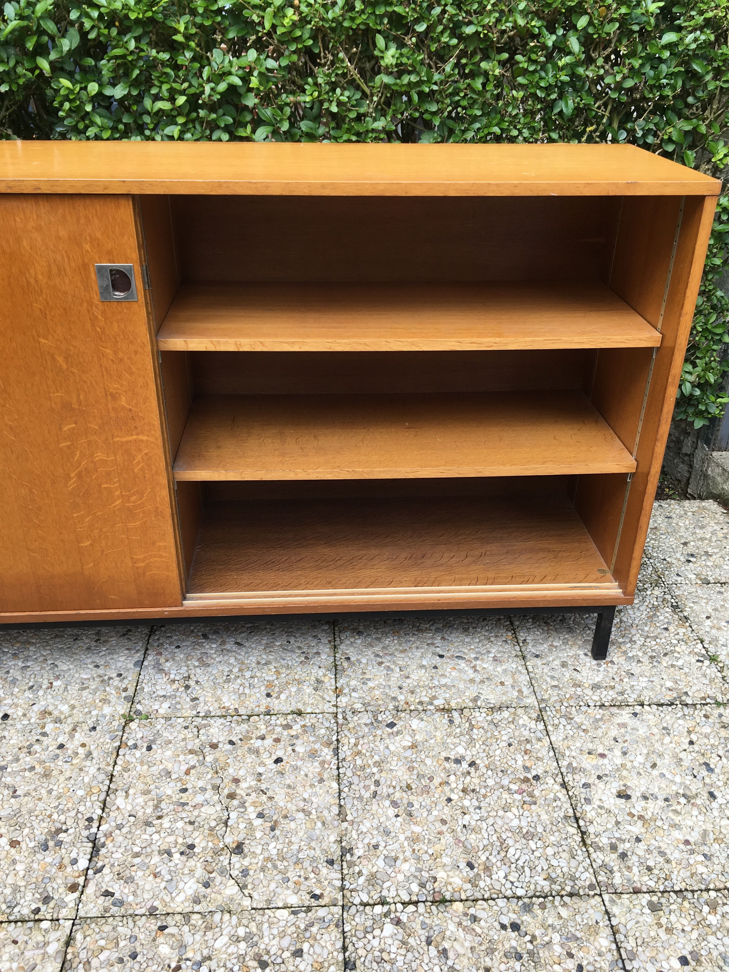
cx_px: 364
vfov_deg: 61.7
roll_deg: -0.9
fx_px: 814
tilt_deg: -28.6
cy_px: 486
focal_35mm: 29
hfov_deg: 48.2
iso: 25
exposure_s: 1/206
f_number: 2.2
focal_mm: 4.15
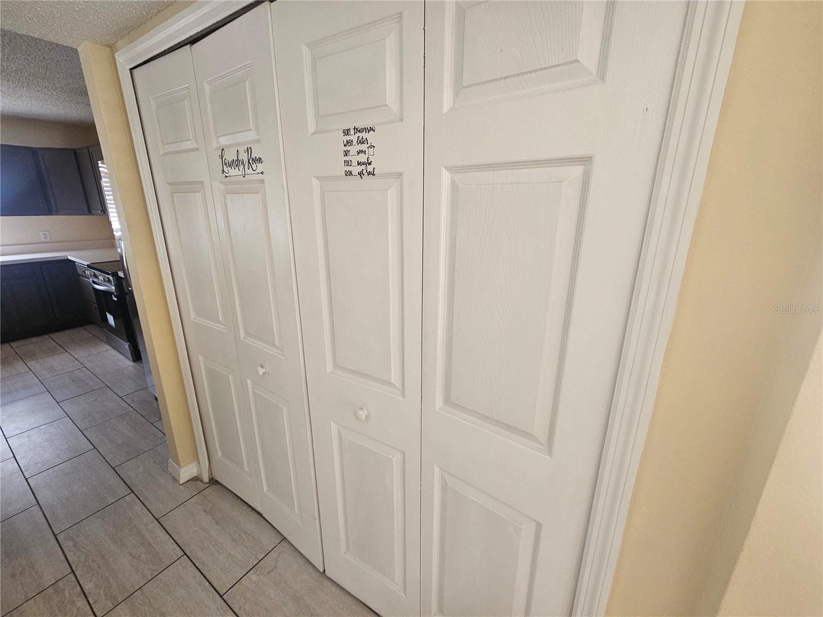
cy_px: 308
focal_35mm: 13
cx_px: 412
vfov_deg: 89.9
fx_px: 309
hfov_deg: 106.2
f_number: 2.2
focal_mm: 2.2
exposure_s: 1/40
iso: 320
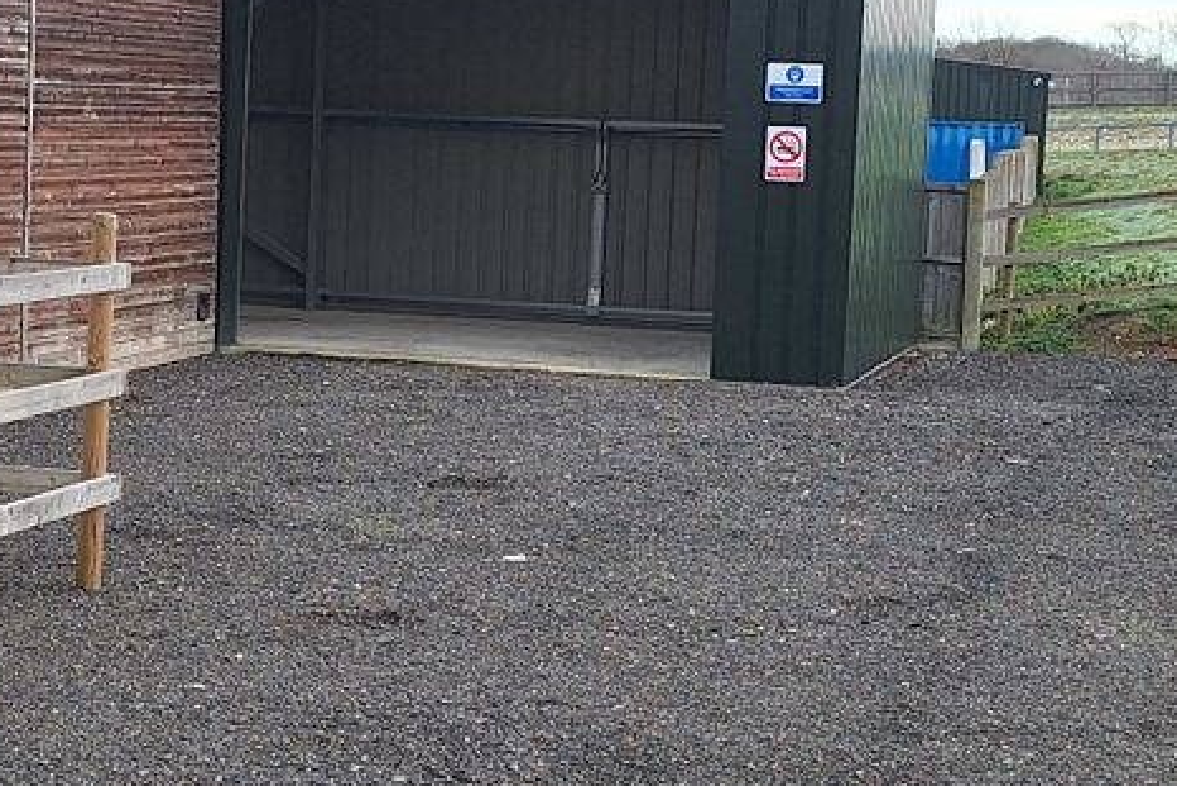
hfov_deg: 33.5
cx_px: 154
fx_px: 1864
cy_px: 292
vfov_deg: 23.7
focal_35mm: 57
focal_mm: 5.54
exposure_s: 1/658
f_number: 1.8
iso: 40
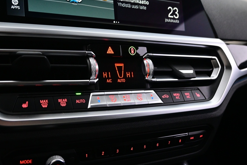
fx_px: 277
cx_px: 101
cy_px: 100
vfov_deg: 33.0
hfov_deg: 47.9
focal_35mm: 40
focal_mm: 19.5
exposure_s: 1/30
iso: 2200
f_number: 3.8
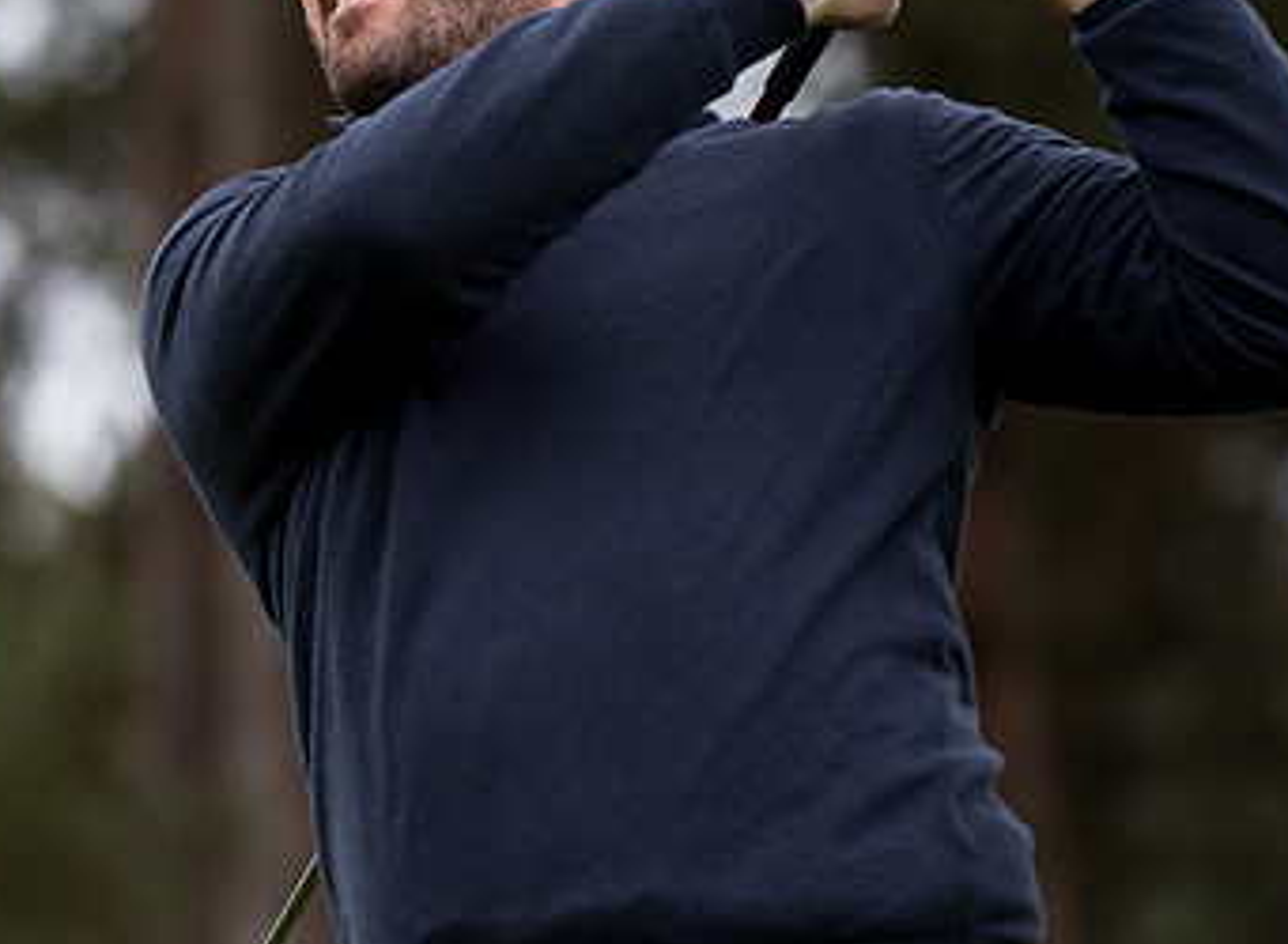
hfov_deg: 4.3
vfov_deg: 3.2
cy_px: 137
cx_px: 300
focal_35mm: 463
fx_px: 17089
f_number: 4
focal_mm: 200
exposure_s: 1/1000
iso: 1000
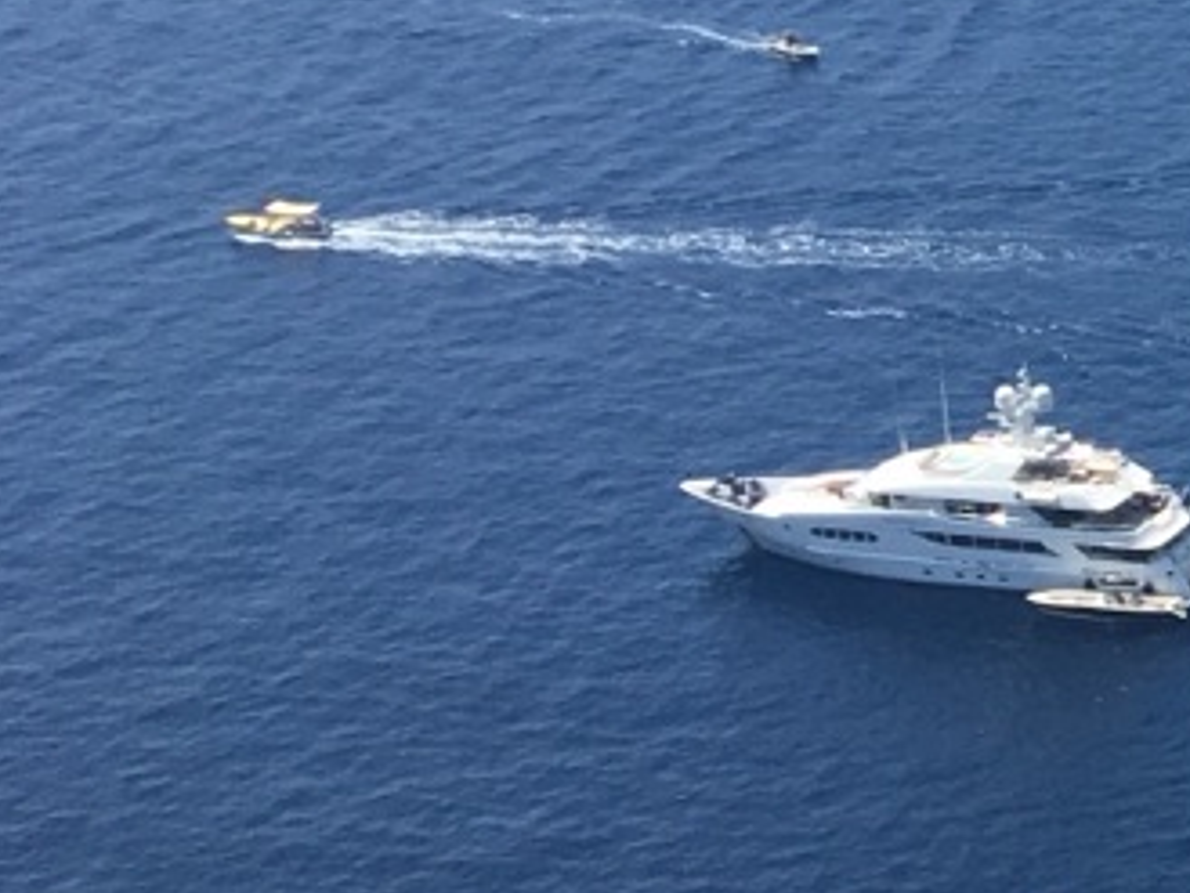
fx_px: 4849
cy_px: 325
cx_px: 2749
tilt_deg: -20.0
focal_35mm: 141
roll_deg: -2.7
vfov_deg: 10.5
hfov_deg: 11.7
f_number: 2.2
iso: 25
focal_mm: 4.15
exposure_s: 1/1451
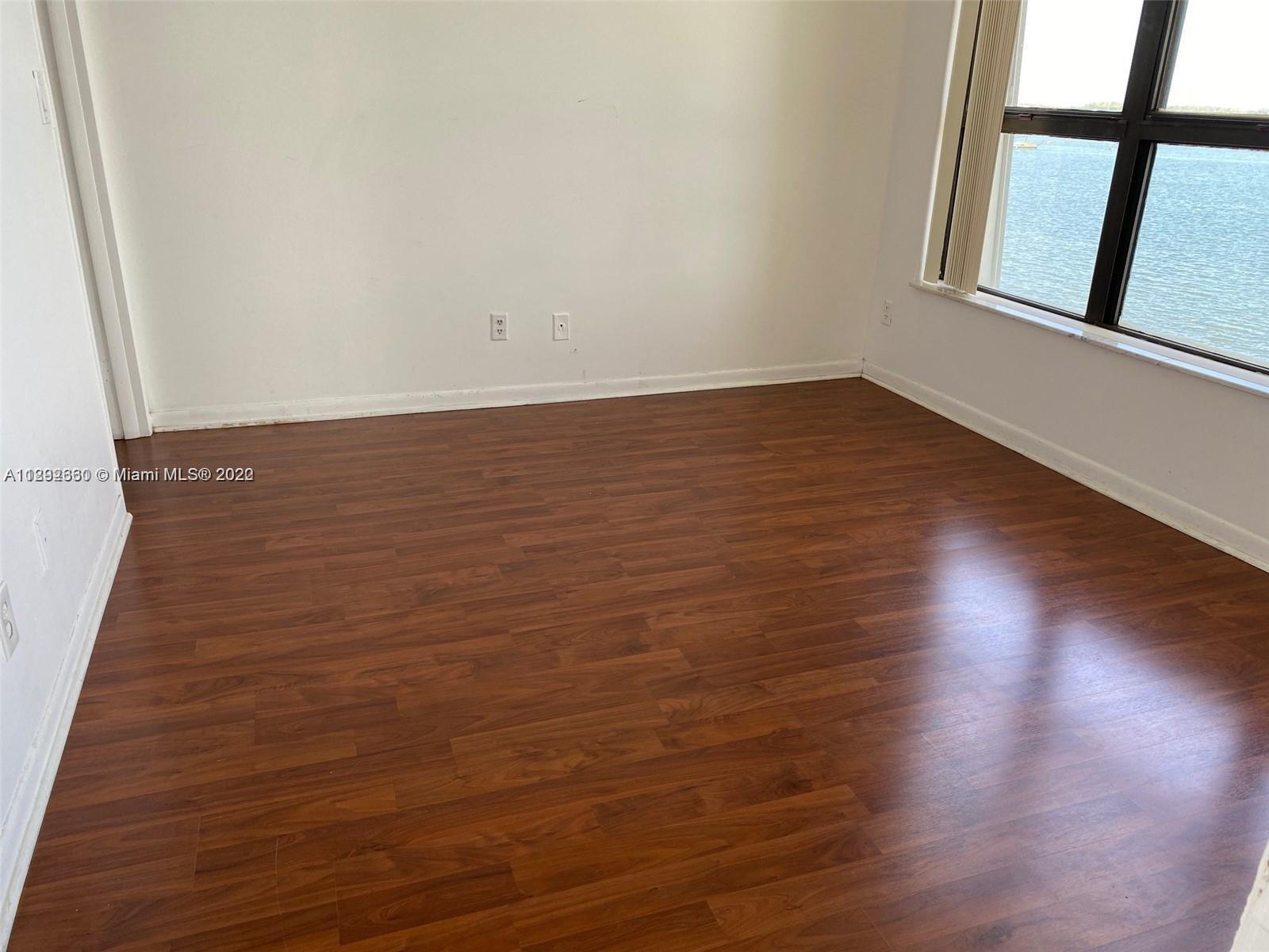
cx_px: 634
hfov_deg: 67.3
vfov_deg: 53.1
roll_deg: -2.6
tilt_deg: -21.2
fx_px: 953
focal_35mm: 26
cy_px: 476
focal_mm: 4.25
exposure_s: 1/121
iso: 50
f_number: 1.8
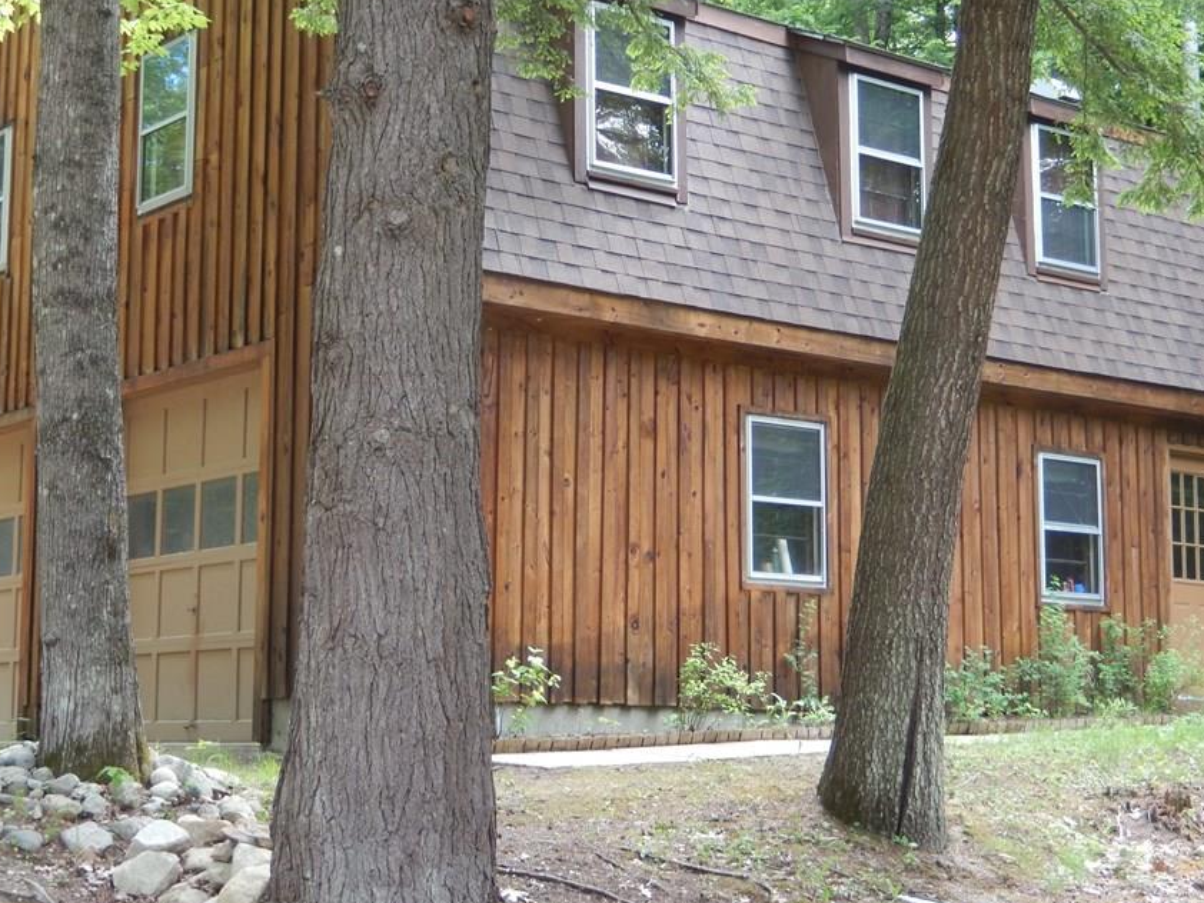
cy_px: 421
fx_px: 2157
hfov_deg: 31.2
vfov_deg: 23.7
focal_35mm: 62
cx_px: 549
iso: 125
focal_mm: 9.2
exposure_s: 1/30
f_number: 4.5
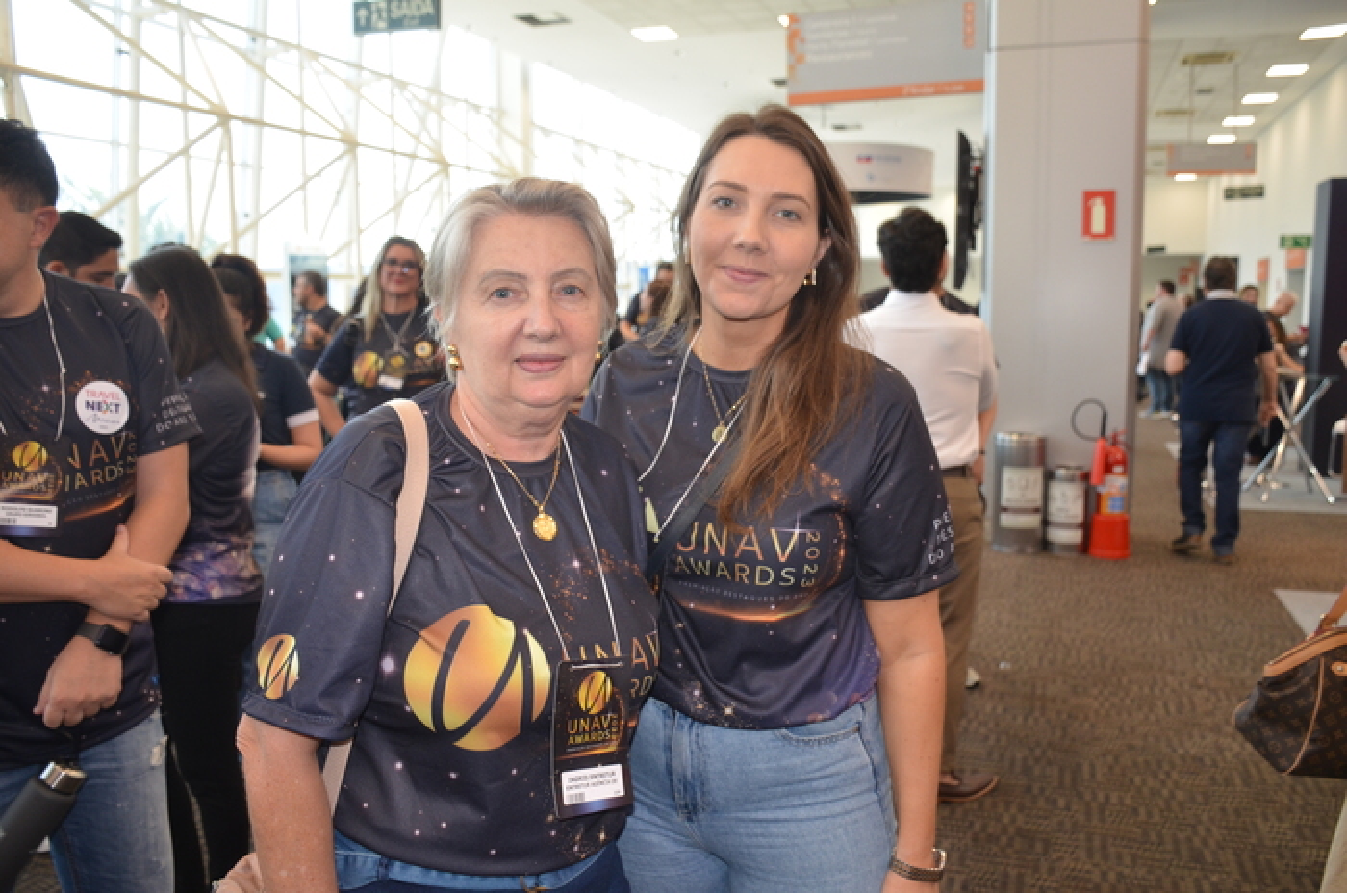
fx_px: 1120
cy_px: 446
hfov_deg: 62.0
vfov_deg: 43.4
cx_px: 674
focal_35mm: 30
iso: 450
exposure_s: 1/60
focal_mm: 20
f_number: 3.5
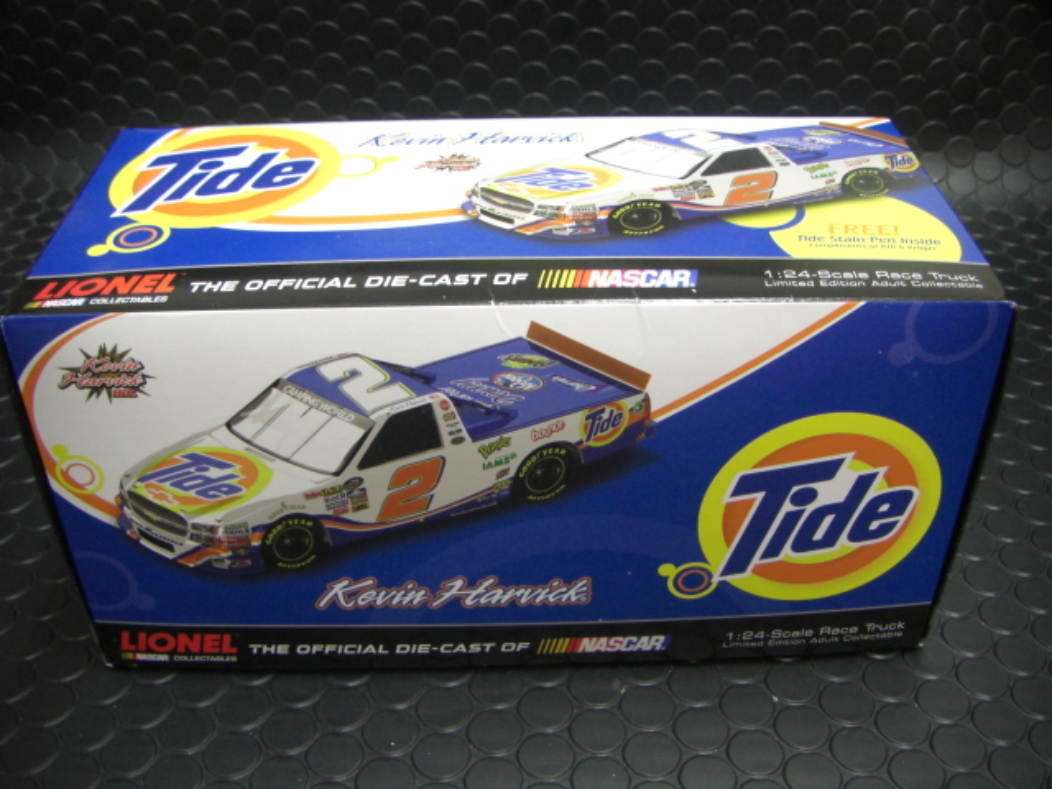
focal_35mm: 38
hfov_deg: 49.0
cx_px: 526
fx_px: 1155
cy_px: 394
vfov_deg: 37.7
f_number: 3.4
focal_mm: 6.3
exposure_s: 1/20
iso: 200
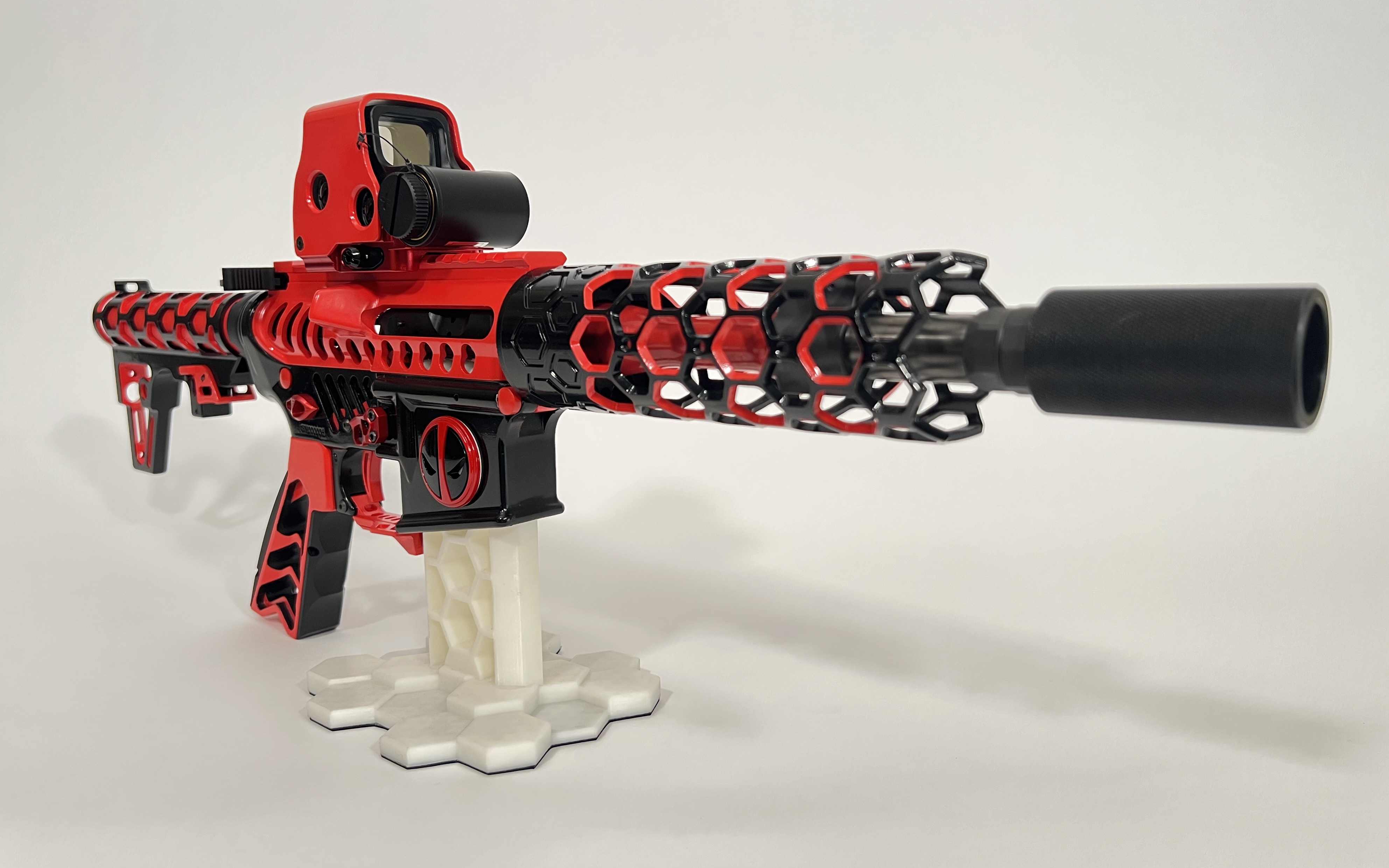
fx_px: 1060
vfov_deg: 44.5
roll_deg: +0.6
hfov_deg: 66.5
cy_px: 427
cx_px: 686
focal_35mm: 28
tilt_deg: -8.0
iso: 125
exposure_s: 1/73
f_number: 1.5
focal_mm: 5.7
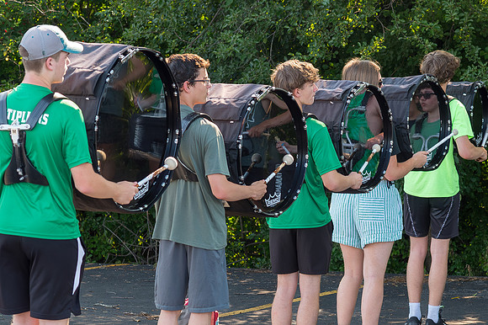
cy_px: 187
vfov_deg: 7.8
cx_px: 276
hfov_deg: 11.7
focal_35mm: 176
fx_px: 2379
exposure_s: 1/200
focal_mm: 95
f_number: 5.6
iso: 1250
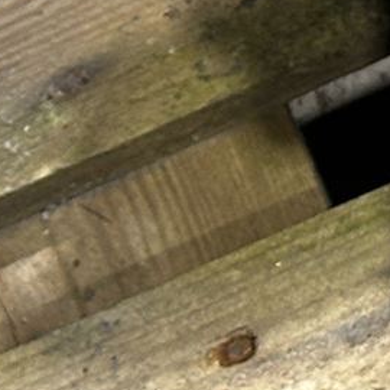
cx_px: 1274
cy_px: -339
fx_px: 4104
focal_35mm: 322
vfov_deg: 5.3
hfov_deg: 5.1
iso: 80
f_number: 1.78
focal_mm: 6.86
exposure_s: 1/50
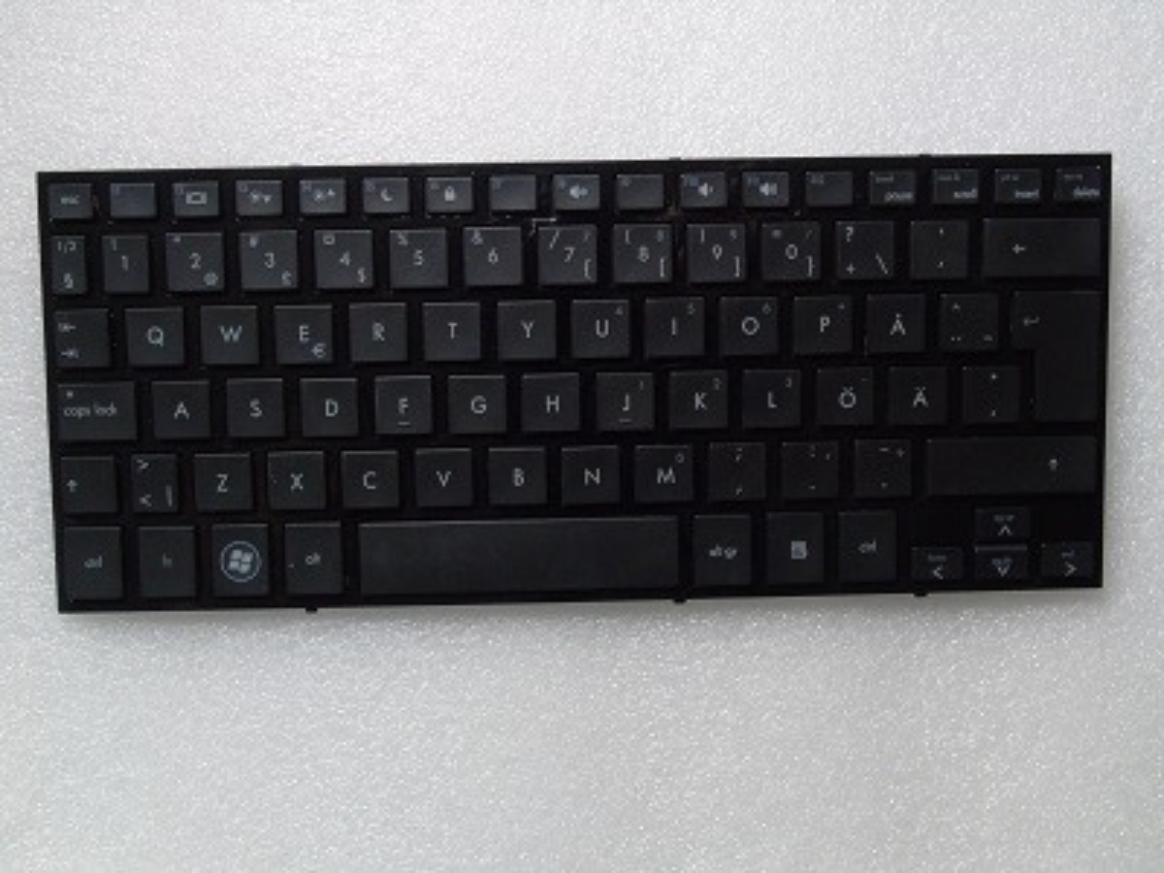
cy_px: 436
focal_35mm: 40
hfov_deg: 46.8
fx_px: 1345
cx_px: 582
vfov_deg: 36.0
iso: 400
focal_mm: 7.1
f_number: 6.5
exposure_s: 1/40
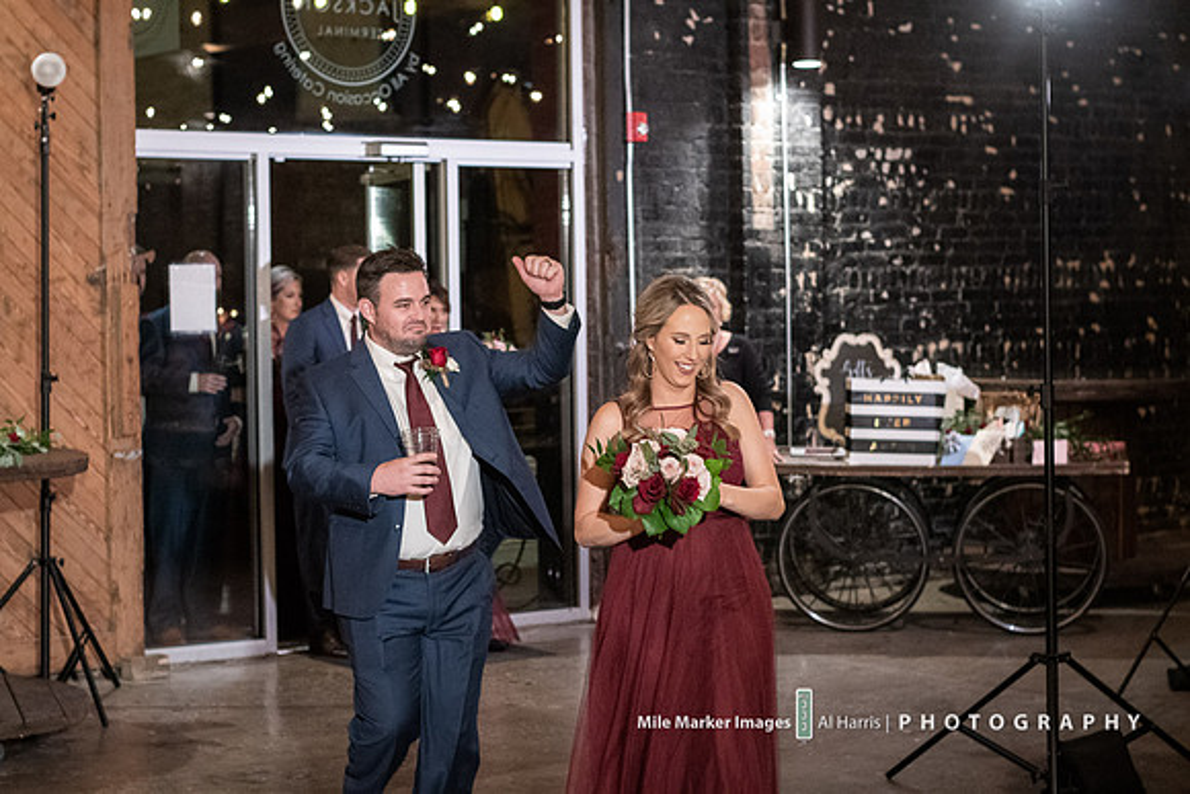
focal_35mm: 75
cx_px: 595
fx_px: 2480
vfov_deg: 18.2
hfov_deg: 27.0
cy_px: 397
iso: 6400
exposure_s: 1/125
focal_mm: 50
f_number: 2.8
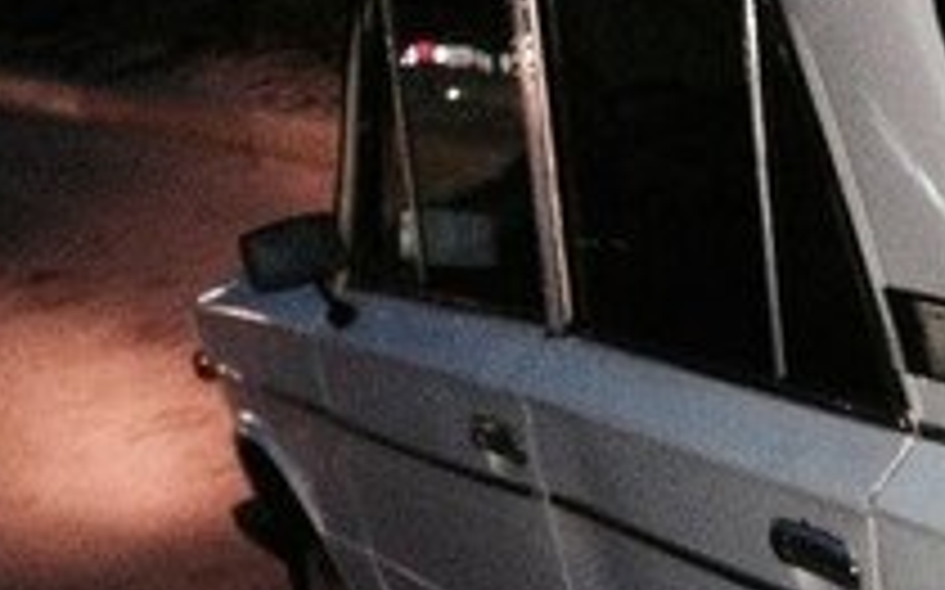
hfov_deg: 18.1
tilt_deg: -23.4
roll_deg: +14.7
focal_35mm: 110
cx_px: 1112
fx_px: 2831
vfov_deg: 11.5
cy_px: 840
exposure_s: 1/16
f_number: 2.4
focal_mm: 4.12
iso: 320
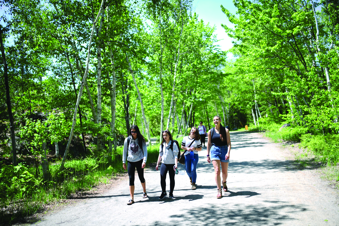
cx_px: 170
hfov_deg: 54.4
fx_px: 330
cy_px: 113
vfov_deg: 37.9
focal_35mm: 35
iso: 31
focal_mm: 35
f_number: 1.6
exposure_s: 1/640
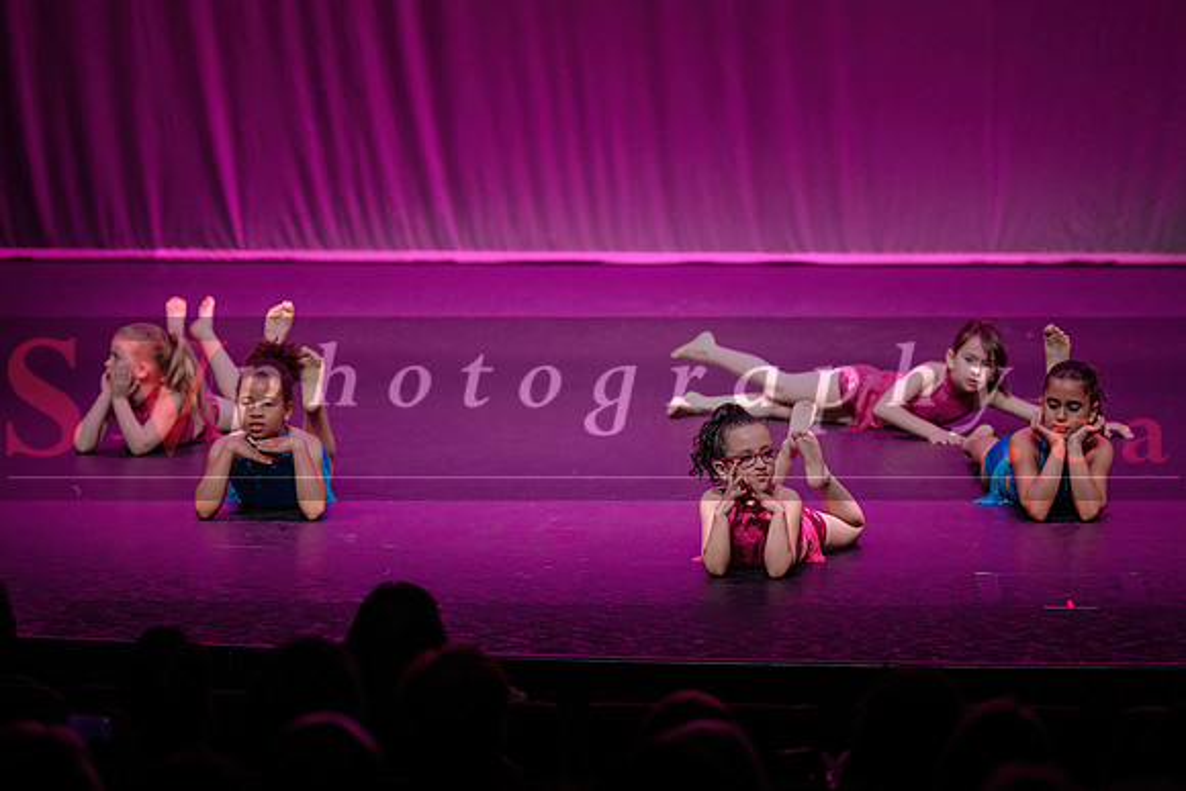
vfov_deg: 8.3
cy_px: 331
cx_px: 625
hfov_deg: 12.4
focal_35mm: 166
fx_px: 5473
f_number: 2.8
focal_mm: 140
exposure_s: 1/250
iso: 1250
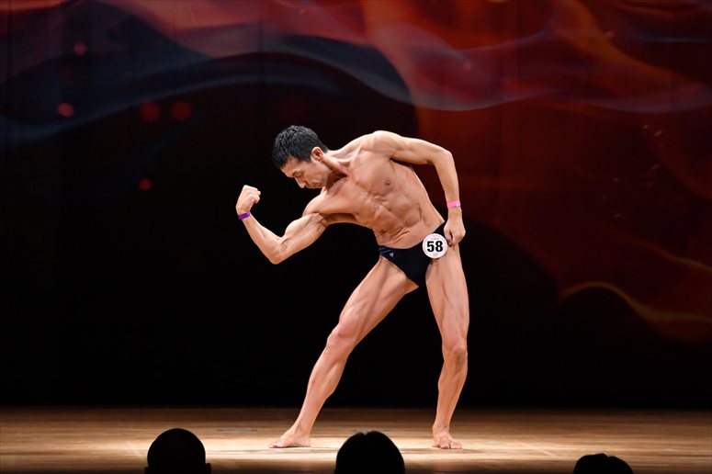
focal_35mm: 255
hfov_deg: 8.1
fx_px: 5041
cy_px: 237
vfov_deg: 5.4
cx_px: 356
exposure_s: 1/400
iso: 4000
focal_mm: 170
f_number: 5.6
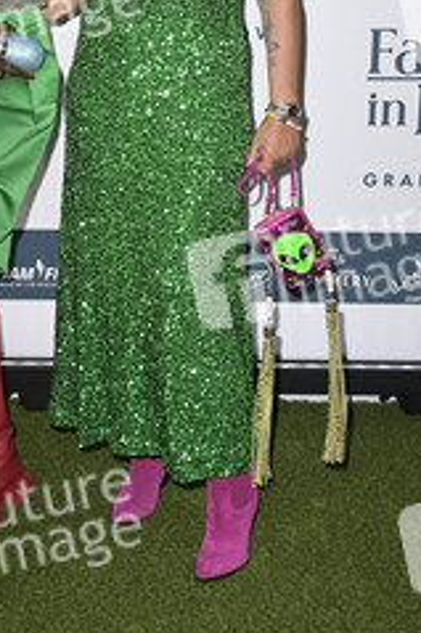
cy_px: 135
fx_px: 1177
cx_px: 82
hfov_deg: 20.1
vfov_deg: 29.5
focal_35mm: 67
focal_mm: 40
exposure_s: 1/250
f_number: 5.6
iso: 640
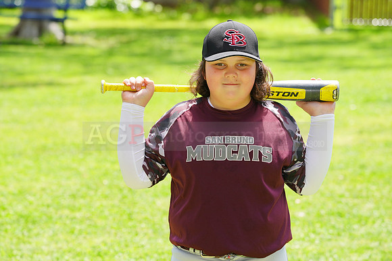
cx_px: 196
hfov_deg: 9.7
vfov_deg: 6.5
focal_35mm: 212
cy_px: 130
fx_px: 2307
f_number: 8
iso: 200
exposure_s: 1/160
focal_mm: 212
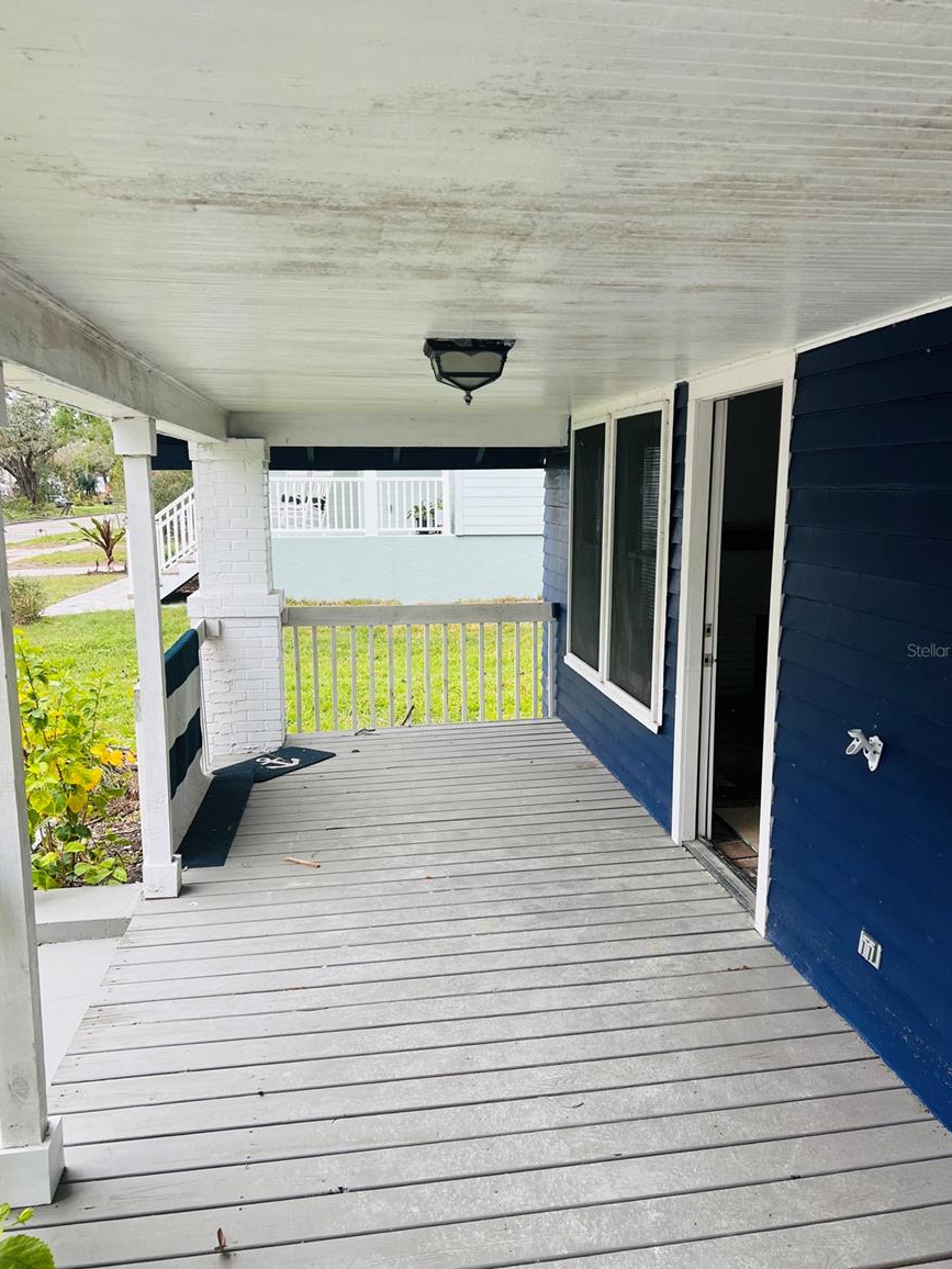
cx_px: 491
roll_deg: -0.6
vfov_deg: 65.3
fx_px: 990
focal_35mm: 27
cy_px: 650
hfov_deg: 51.3
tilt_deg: -8.1
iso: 50
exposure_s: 1/769
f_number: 1.5
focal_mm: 5.7
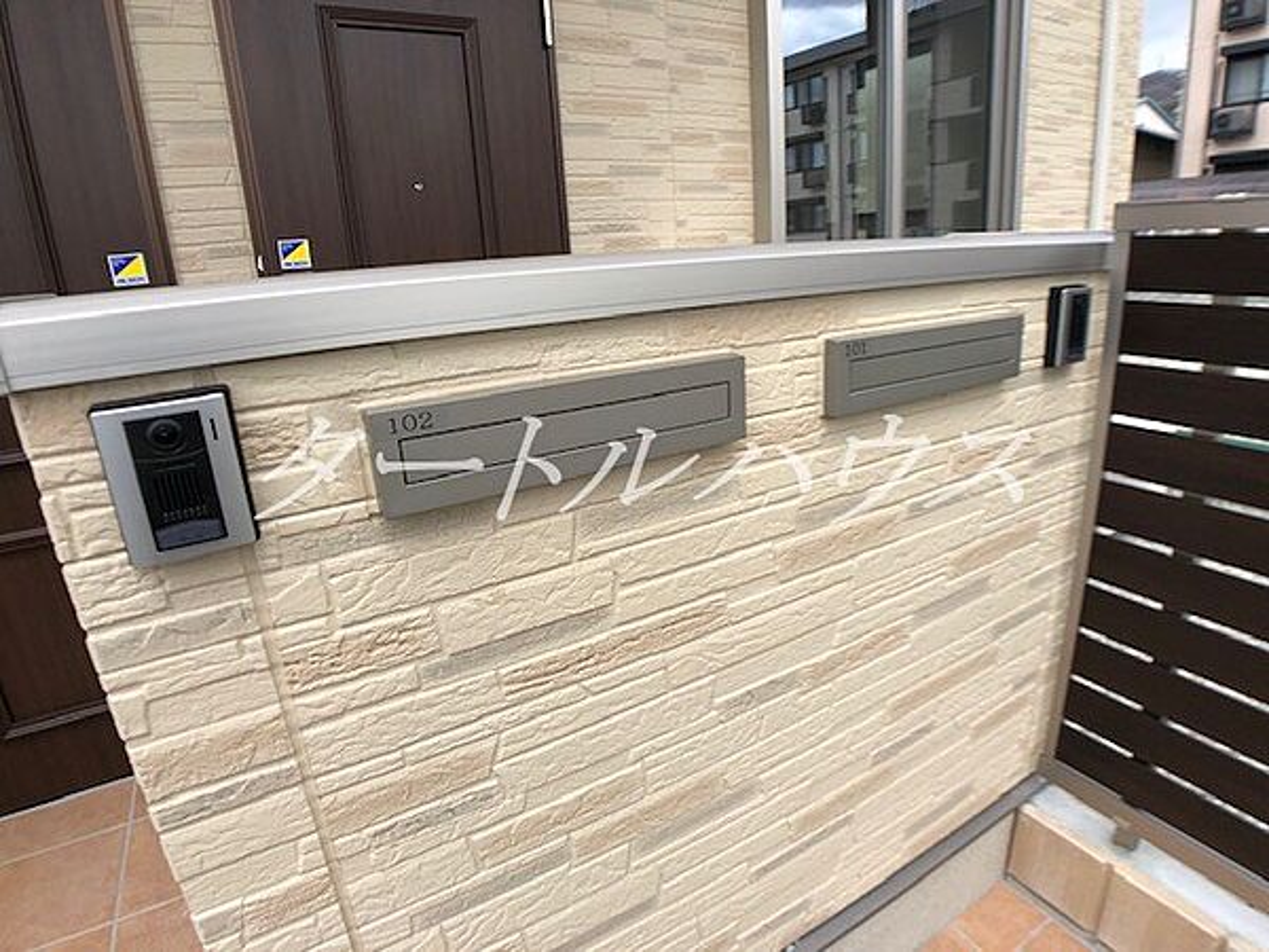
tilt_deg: -17.5
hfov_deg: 63.4
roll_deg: +3.2
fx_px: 1026
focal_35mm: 28
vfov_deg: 49.7
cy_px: 476
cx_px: 634
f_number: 1.8
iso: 20
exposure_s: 1/917
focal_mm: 4
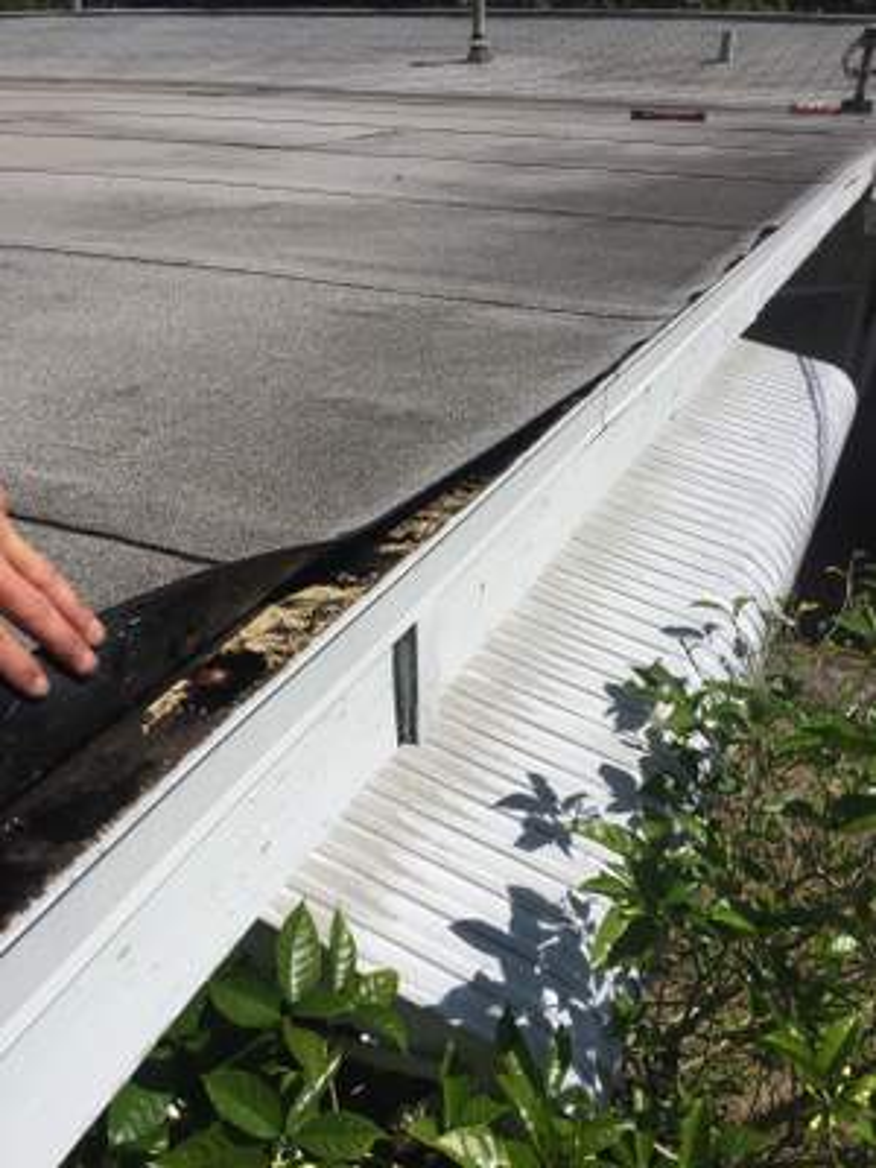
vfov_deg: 61.7
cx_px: 438
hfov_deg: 48.2
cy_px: 584
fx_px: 979
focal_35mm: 29
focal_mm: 4.15
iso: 32
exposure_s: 1/5650
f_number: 2.2
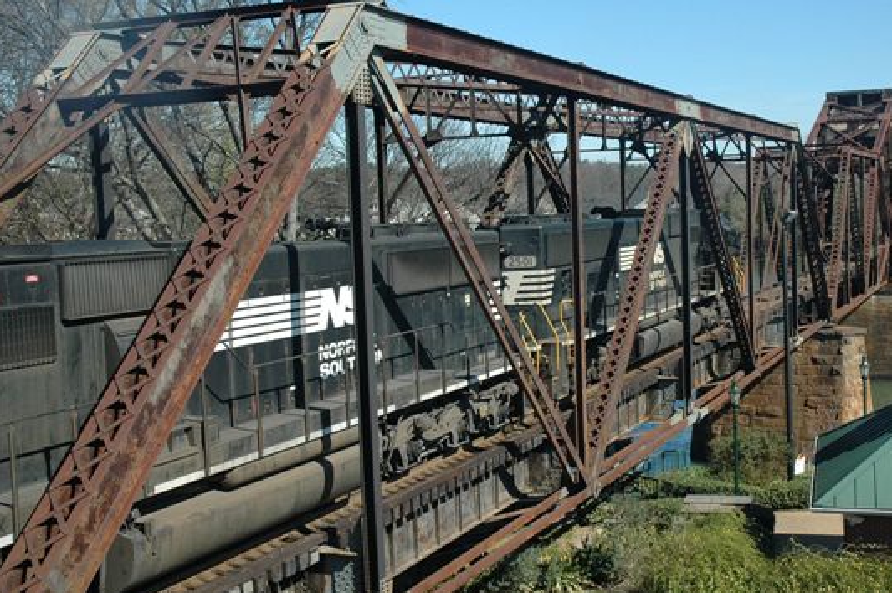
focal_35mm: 49
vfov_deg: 27.7
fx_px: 1203
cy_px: 301
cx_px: 532
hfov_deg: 40.5
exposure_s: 1/250
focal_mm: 27
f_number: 8
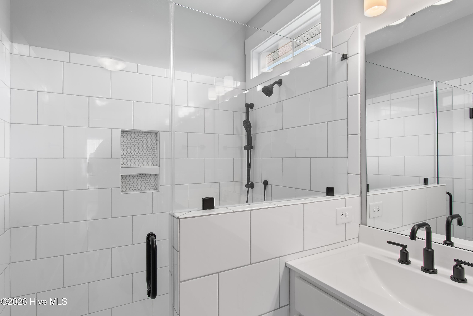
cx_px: 236
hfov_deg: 86.9
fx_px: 250
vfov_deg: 64.6
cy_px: 158
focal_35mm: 19
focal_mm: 13
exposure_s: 1/13
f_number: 4.8
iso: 100
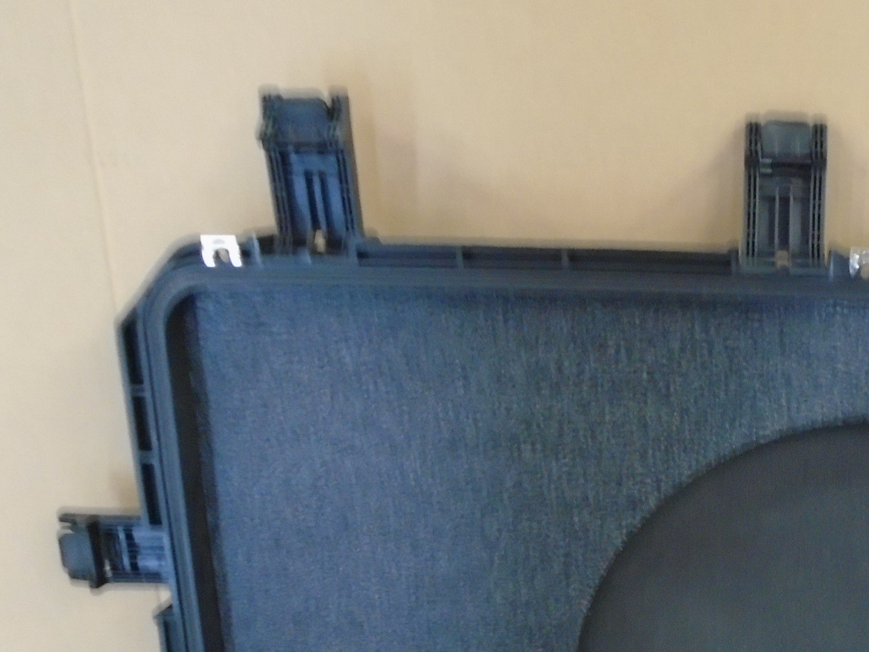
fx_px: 1255
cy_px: 563
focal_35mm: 50
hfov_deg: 36.2
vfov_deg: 28.2
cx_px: 757
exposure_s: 1/5
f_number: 3.2
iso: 400
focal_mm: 4.6
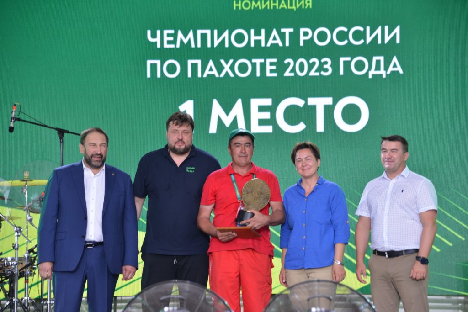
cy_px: 156
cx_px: 234
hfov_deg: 12.8
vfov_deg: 8.6
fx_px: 2080
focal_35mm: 160
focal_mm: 160
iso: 450
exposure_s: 1/160
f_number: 7.1
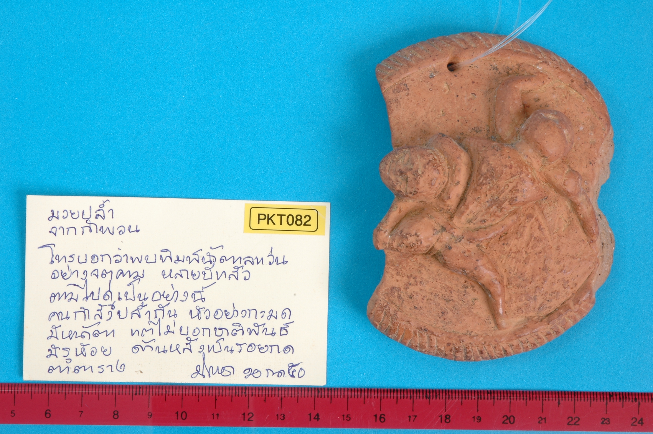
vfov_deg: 16.5
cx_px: 326
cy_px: 217
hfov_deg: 24.6
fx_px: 1495
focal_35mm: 82
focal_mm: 55
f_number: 29
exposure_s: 1/5
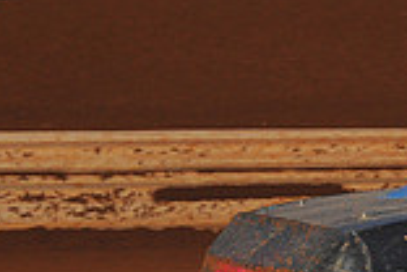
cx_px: 681
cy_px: 207
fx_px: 3369
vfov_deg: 4.6
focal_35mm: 298
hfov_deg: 6.8
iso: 1250
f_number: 7.1
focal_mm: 80
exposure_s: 1/320
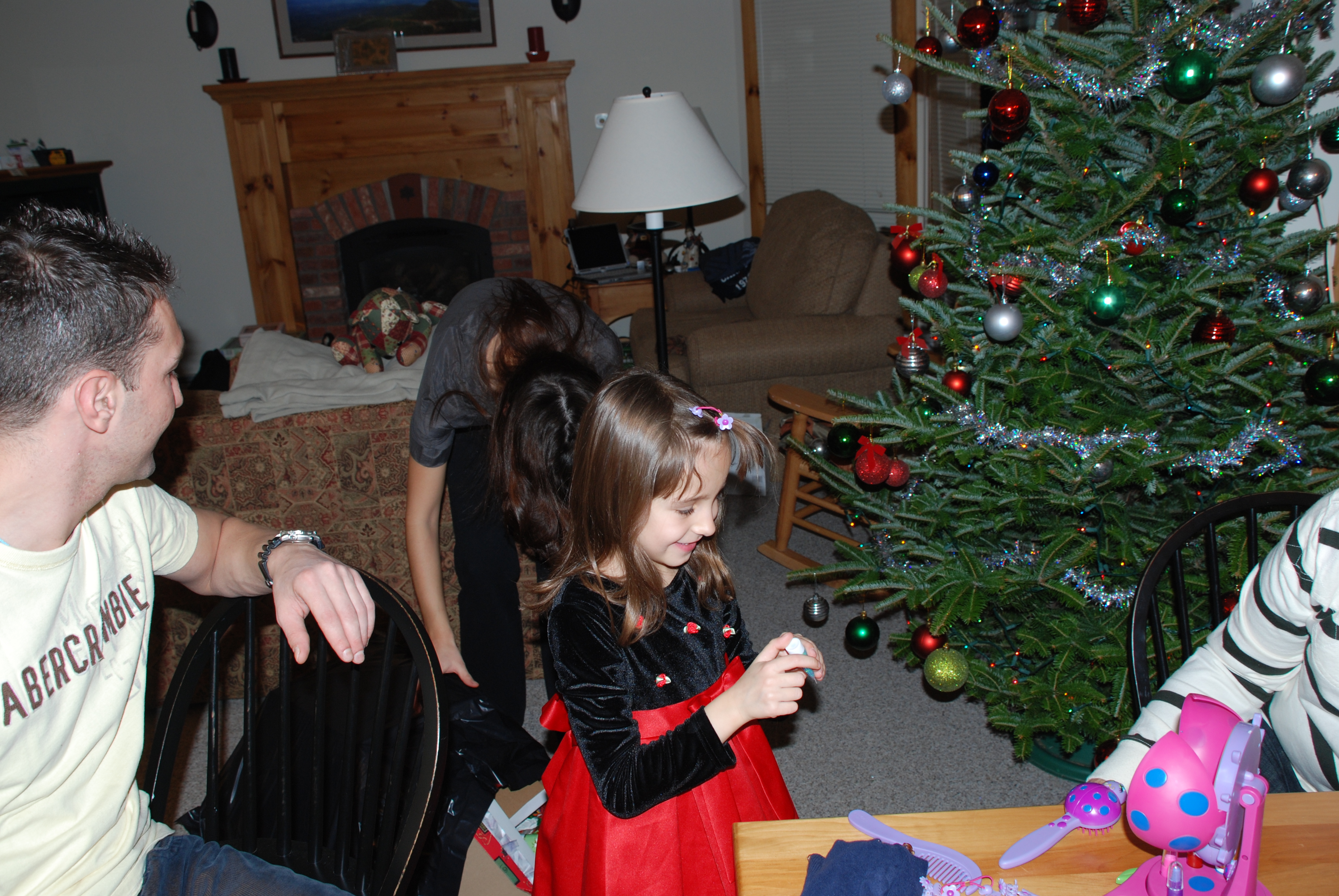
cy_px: 448
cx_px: 670
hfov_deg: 57.2
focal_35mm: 33
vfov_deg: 40.1
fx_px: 1229
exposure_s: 1/60
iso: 200
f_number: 5.6
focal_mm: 22
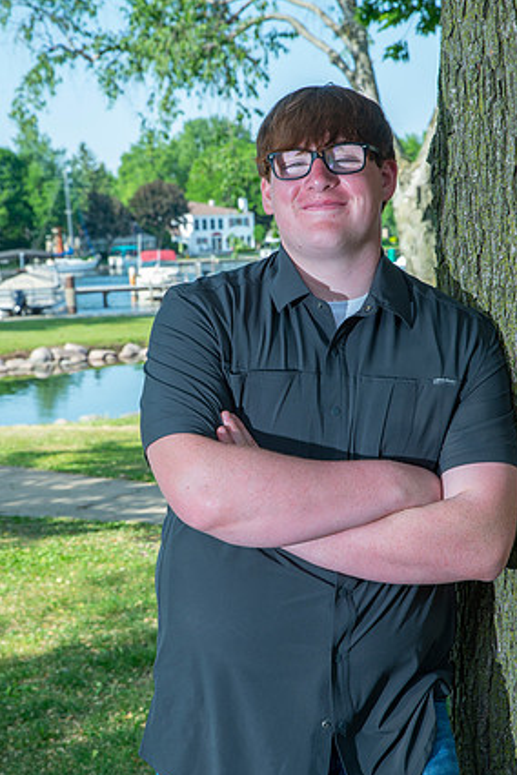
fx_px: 1594
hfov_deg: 18.4
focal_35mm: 74
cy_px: 406
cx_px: 258
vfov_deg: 27.3
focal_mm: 70
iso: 320
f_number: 11
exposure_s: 1/160
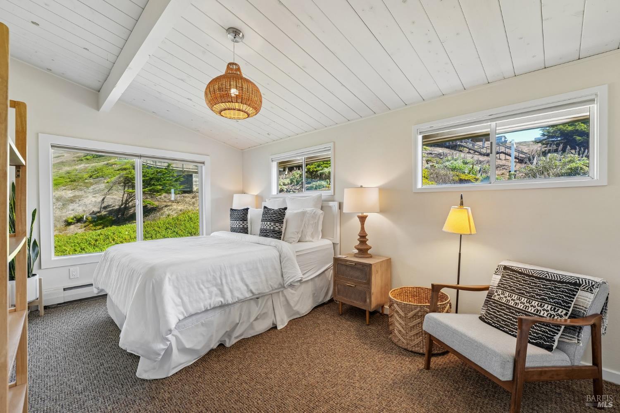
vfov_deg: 81.2
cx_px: 310
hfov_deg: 104.3
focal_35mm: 14
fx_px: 241
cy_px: 206
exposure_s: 1/20
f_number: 8
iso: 500
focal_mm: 14
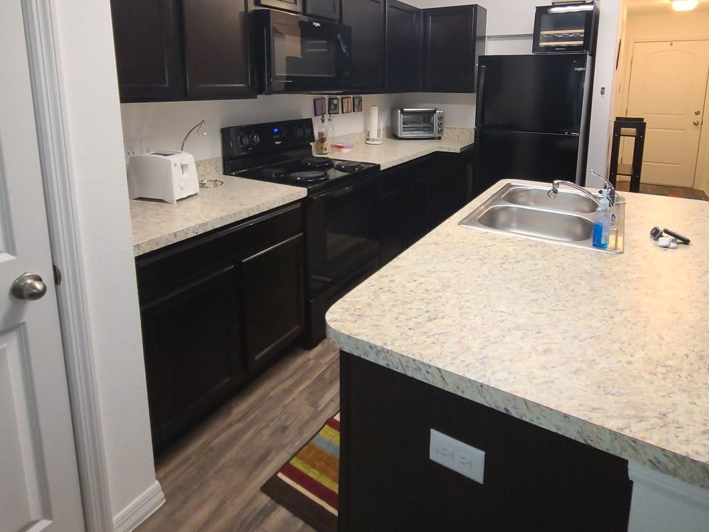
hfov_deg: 84.6
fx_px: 389
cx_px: 371
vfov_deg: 65.5
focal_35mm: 19
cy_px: 149
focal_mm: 2.2
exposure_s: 1/59
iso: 250
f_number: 2.2
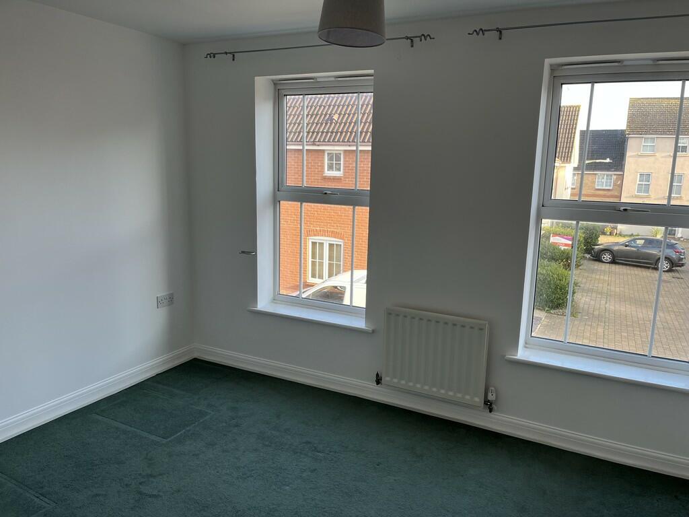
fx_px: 518
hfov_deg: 67.3
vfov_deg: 53.1
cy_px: 258
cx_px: 344
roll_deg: -1.9
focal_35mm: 26
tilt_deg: -10.7
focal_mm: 5.1
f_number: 1.6
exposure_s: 1/100
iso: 40
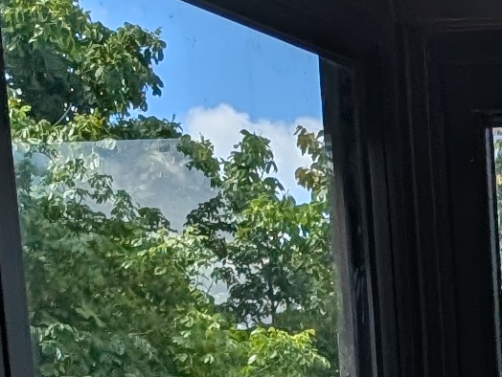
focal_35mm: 187
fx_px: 2714
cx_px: 1179
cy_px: 1275
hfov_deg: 9.5
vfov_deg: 6.9
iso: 18
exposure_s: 1/606
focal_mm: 6.9
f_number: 1.68
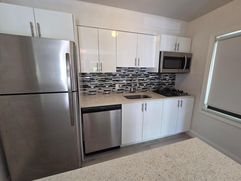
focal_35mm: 13
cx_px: 120
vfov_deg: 89.9
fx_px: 91
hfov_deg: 106.2
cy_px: 90
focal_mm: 2.2
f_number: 2.2
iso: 200
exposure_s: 1/60
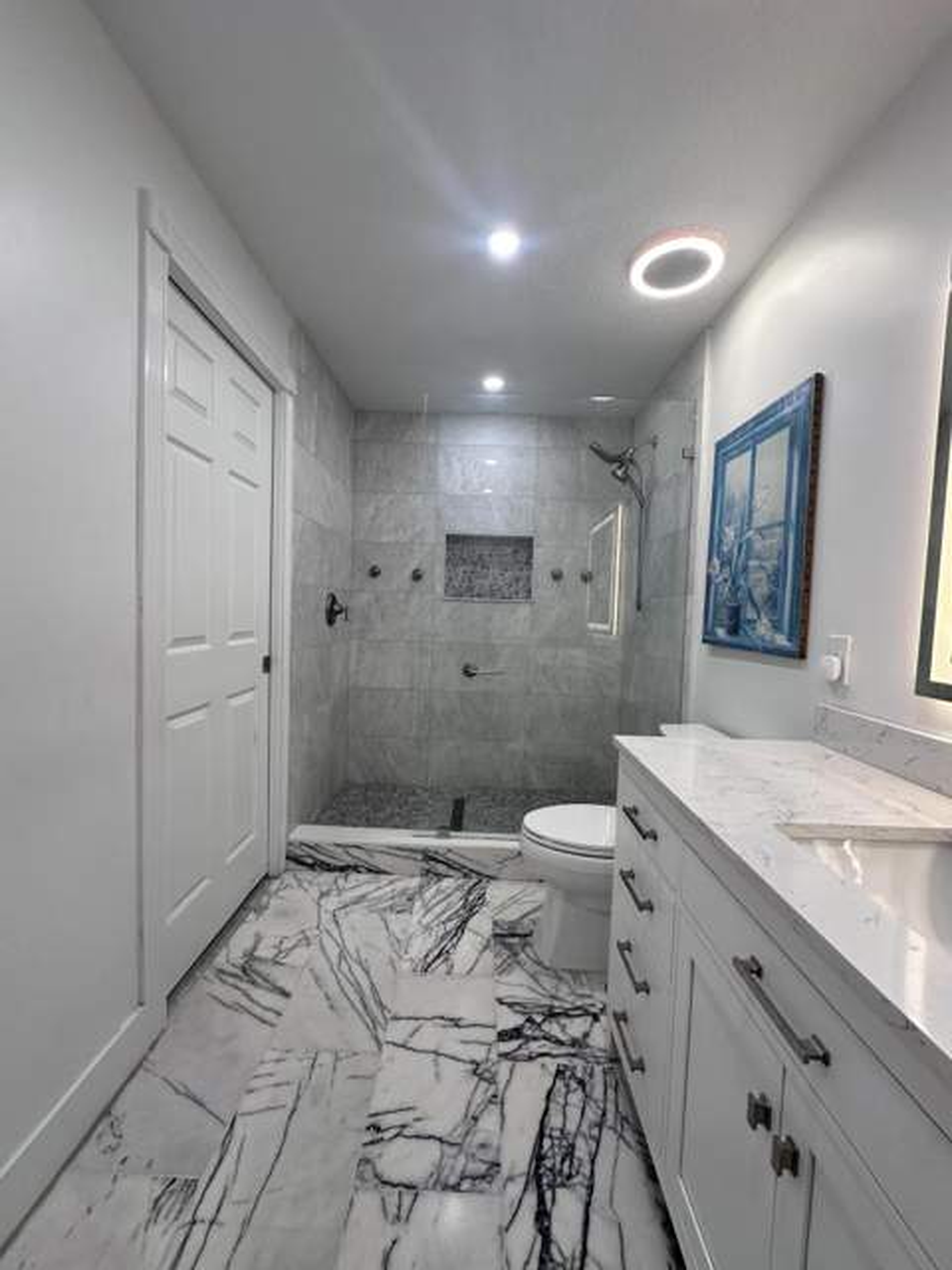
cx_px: 476
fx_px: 513
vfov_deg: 102.1
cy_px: 635
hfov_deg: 85.7
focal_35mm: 14
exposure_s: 1/120
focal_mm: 2.22
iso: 125
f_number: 2.2
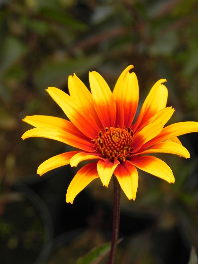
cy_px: 132
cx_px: 99
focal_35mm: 129
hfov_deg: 11.5
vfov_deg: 15.3
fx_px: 984
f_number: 5
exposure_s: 1/320
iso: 160
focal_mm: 23
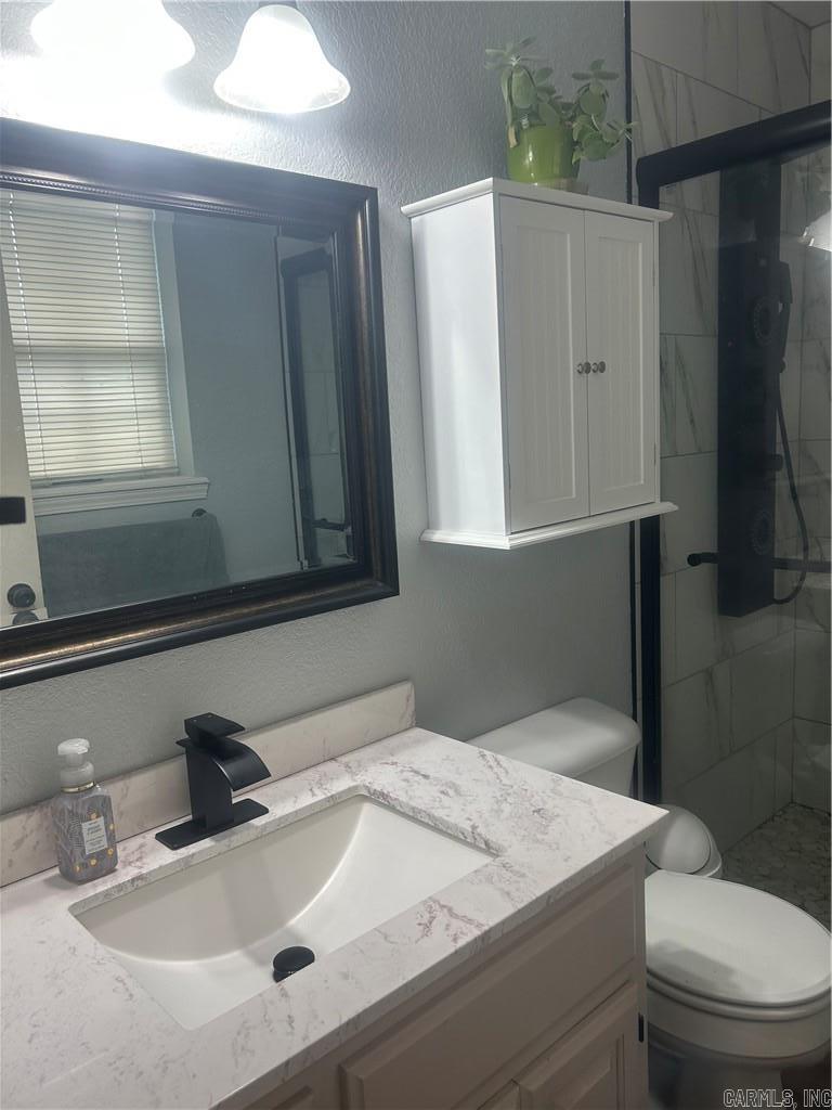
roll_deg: +3.5
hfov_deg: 53.1
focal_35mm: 26
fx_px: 833
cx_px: 416
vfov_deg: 67.3
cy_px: 555
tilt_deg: -10.2
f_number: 1.5
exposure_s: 1/120
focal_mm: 5.7
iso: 64
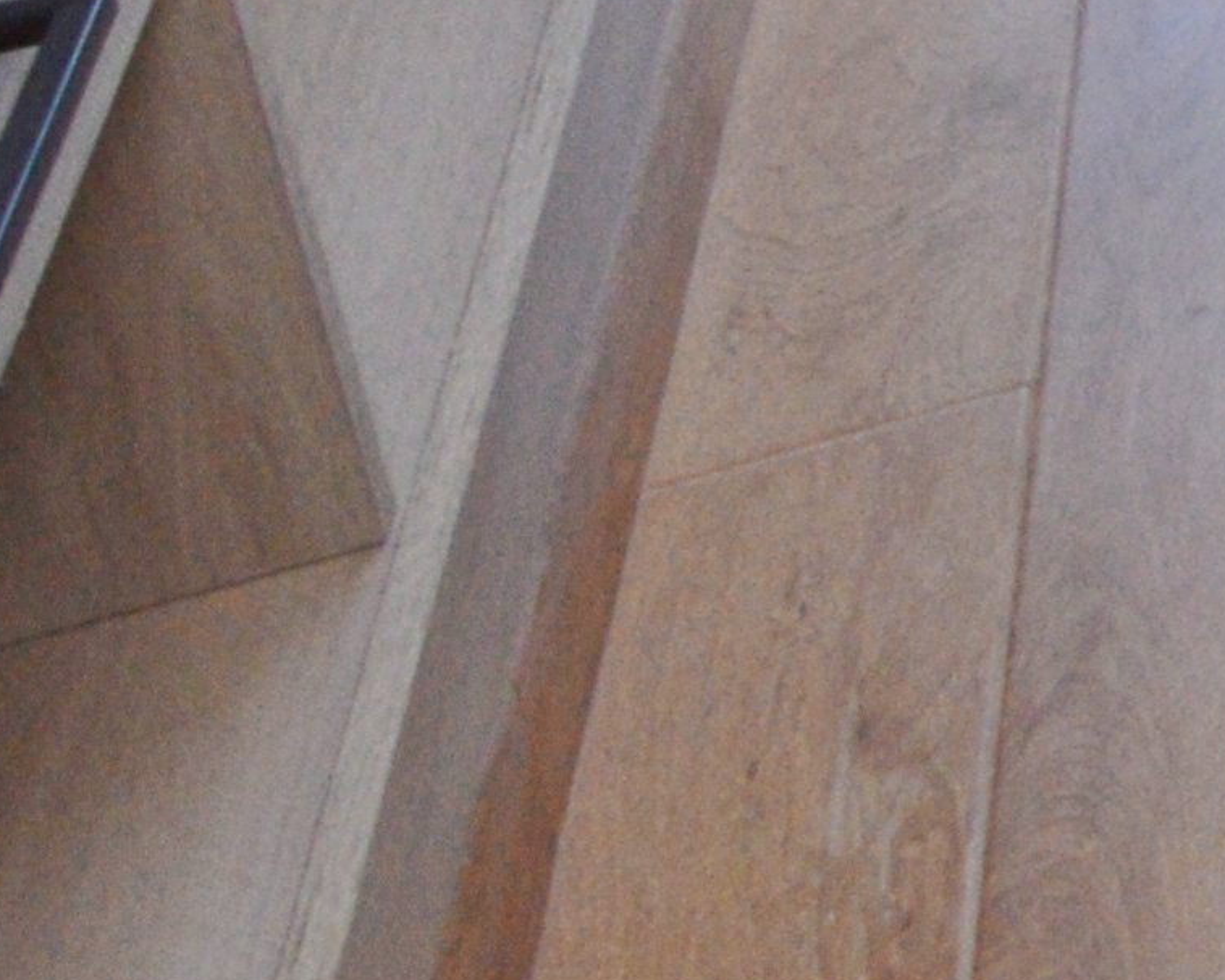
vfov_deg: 10.2
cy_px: -1697
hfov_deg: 9.9
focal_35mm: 123
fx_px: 4451
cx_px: 4037
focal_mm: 11
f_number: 18
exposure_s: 1/15
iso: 200
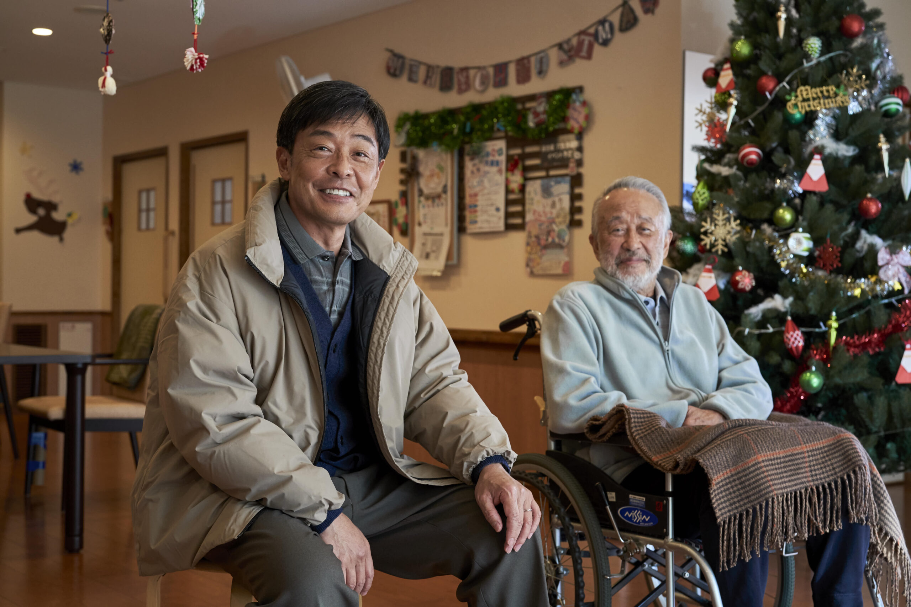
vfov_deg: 27.0
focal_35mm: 50
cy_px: 304
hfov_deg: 39.6
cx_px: 456
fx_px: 1265
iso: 1000
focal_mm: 50
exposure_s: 1/200
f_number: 4
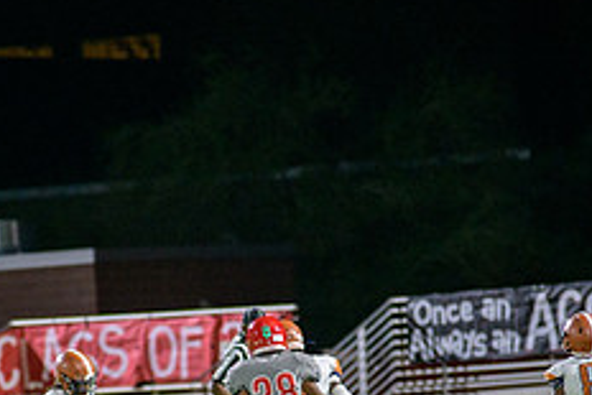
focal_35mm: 500
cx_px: 176
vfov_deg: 2.8
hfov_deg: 4.1
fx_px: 8227
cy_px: 434
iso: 1600
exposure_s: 1/250
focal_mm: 200
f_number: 2.8
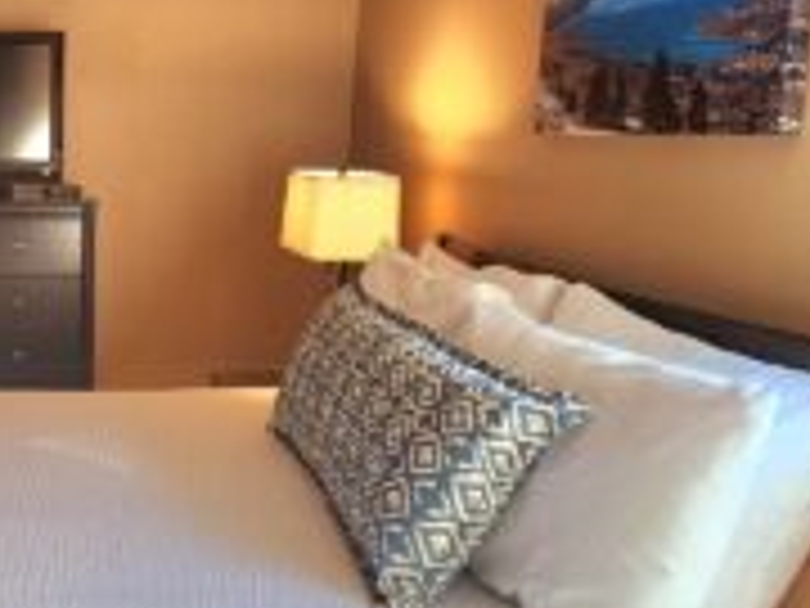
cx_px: 14
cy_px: 347
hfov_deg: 34.4
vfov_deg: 28.5
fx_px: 1193
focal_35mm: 51
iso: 125
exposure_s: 1/120
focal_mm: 6.4
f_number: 1.8
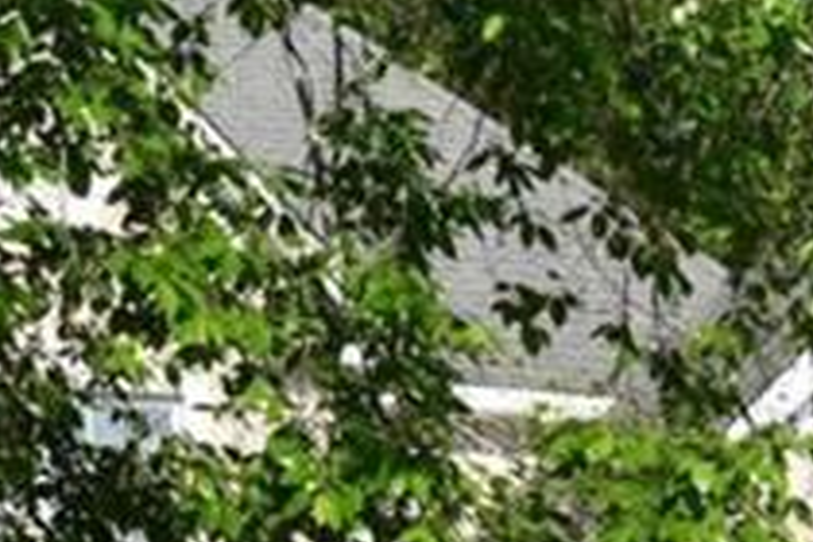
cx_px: 267
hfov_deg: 8.1
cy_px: 314
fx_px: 5713
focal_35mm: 253
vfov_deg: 5.4
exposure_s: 1/250
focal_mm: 35
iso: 100
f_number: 9
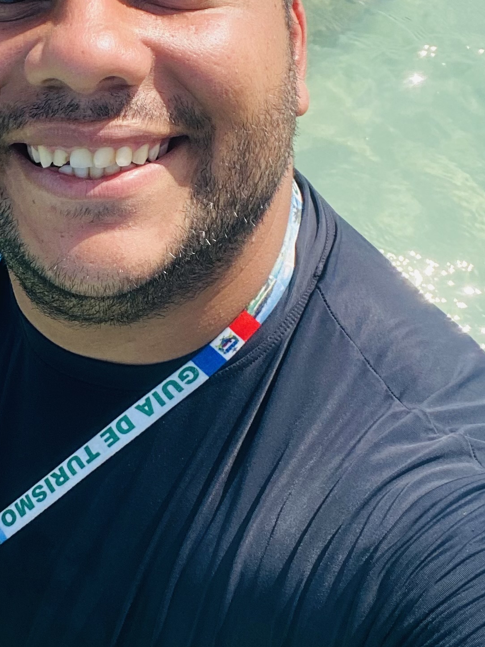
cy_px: 242
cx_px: 46
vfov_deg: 30.1
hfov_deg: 22.4
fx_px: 1196
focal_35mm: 64
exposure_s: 1/636
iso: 25
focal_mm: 2.71
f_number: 2.2
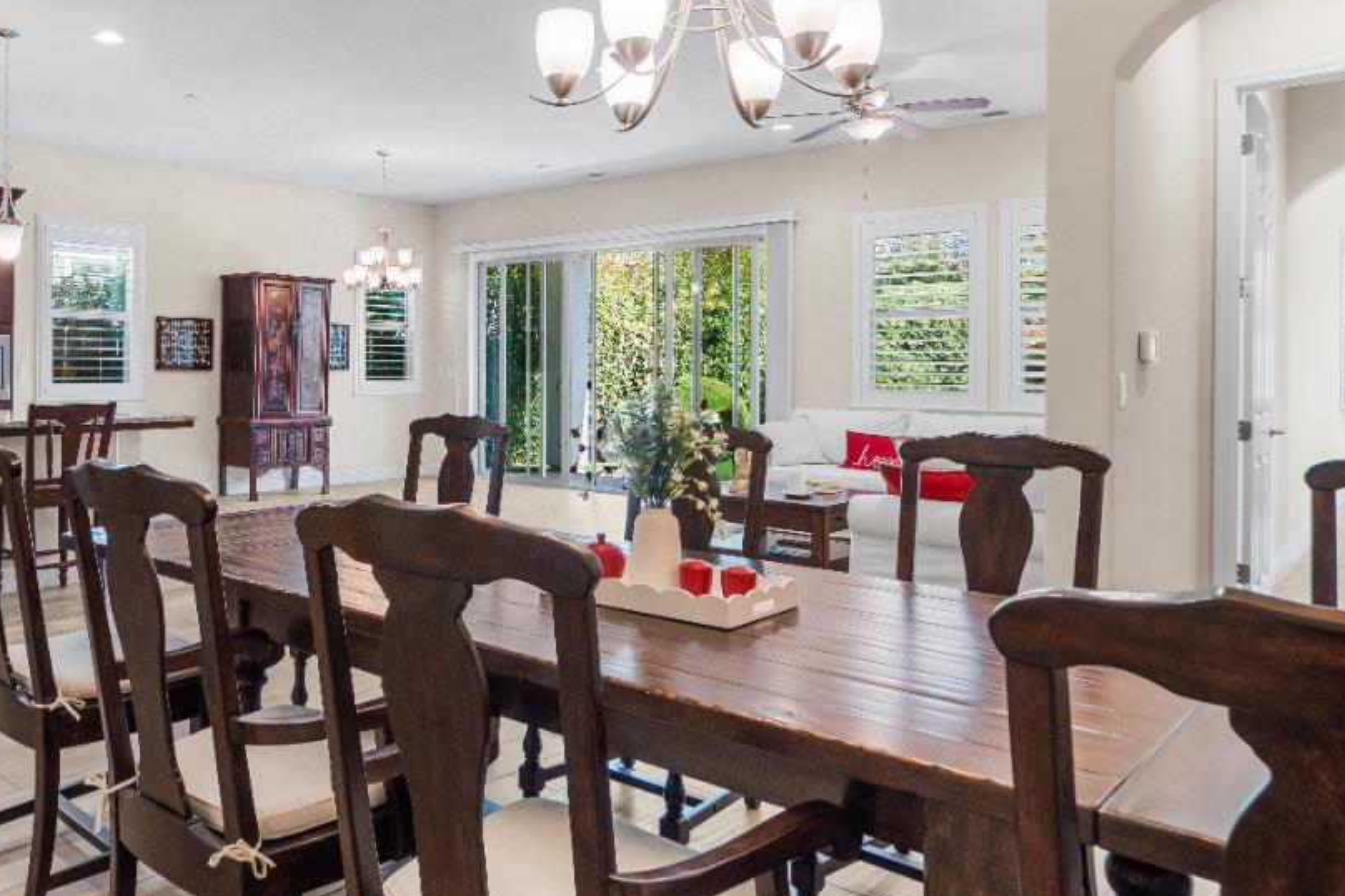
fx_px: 971
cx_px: 406
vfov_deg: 48.5
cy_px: 285
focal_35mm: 26
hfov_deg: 66.7
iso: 400
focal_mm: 14
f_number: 8
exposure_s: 1/8
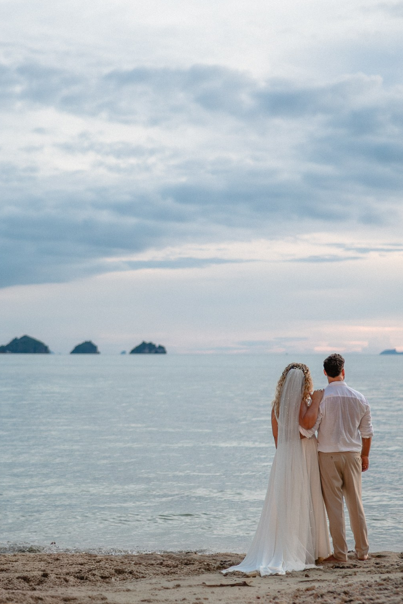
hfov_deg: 17.6
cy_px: 301
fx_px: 1293
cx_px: 84
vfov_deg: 26.3
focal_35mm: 77
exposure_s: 1/400
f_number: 2
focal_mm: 50
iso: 1600
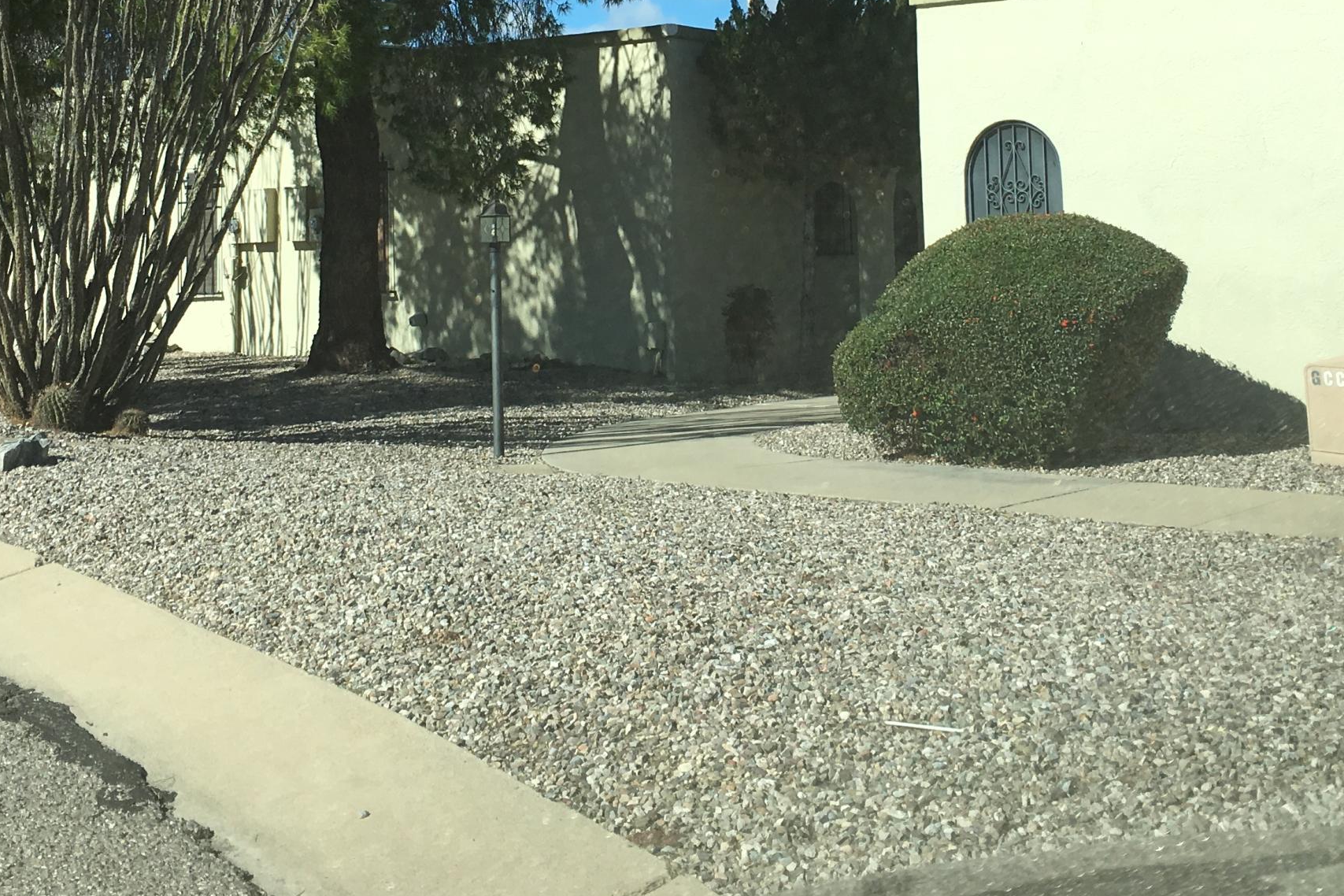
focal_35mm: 53
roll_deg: +1.4
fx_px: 1979
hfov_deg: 37.5
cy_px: 50
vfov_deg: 24.6
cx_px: 724
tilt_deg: +5.0
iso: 25
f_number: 2.2
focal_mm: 4.15
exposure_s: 1/1603
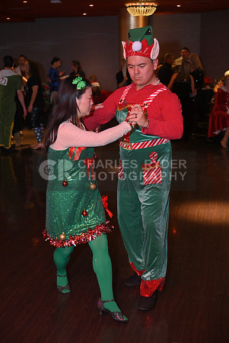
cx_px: 114
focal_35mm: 52
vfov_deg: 38.2
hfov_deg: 26.0
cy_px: 172
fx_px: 496
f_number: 4
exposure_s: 1/100
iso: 4000
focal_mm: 52
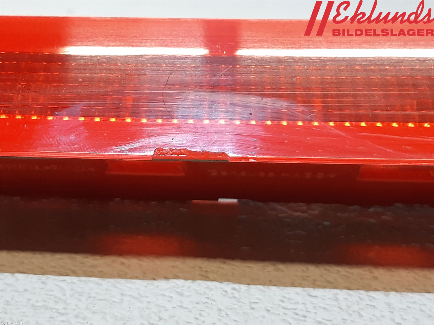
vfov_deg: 53.1
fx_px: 326
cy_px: 162
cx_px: 217
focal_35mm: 26
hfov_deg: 67.3
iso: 125
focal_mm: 3.93
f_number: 1.7
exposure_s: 1/60
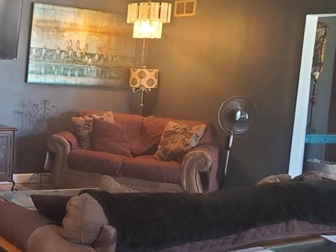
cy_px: 119
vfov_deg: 25.2
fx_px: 563
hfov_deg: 30.4
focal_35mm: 58
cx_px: -15
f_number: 1.5
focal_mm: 4.3
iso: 320
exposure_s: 1/40
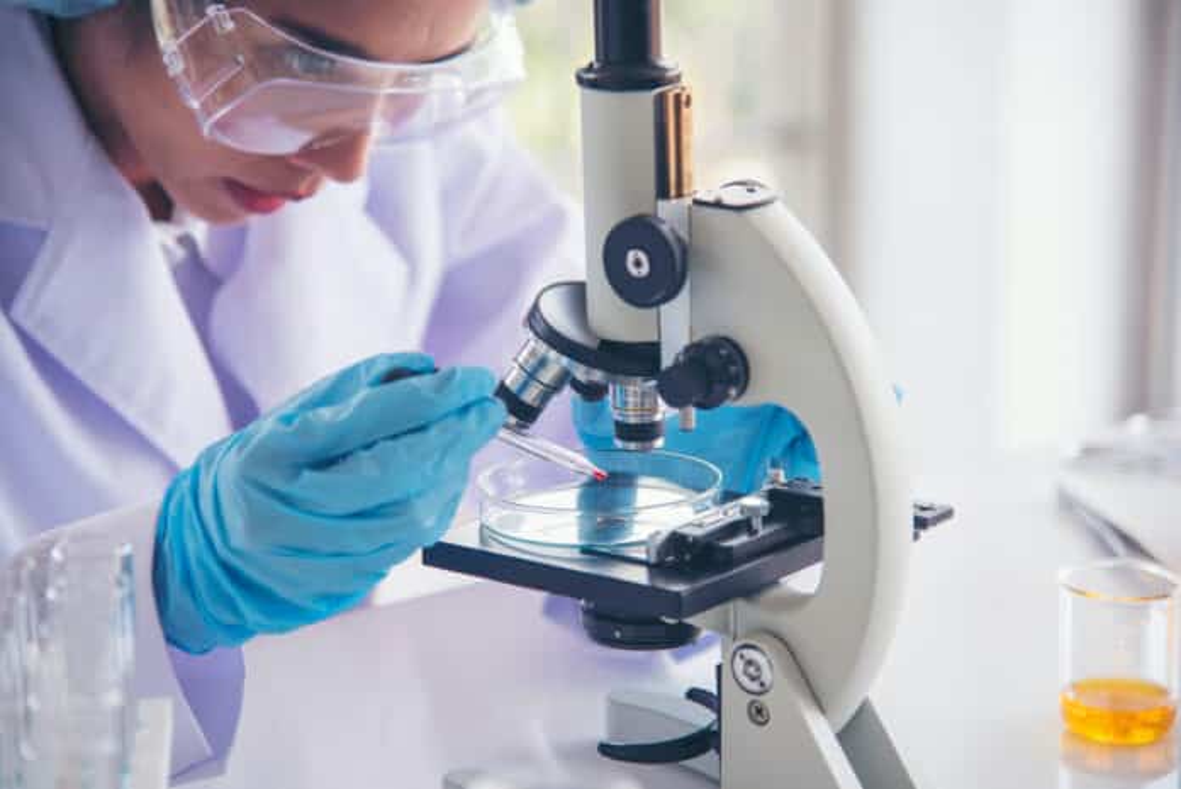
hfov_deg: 17.1
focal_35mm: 120
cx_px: 590
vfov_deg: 11.4
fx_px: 3939
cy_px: 394
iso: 320
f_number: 4
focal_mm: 120
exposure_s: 1/250
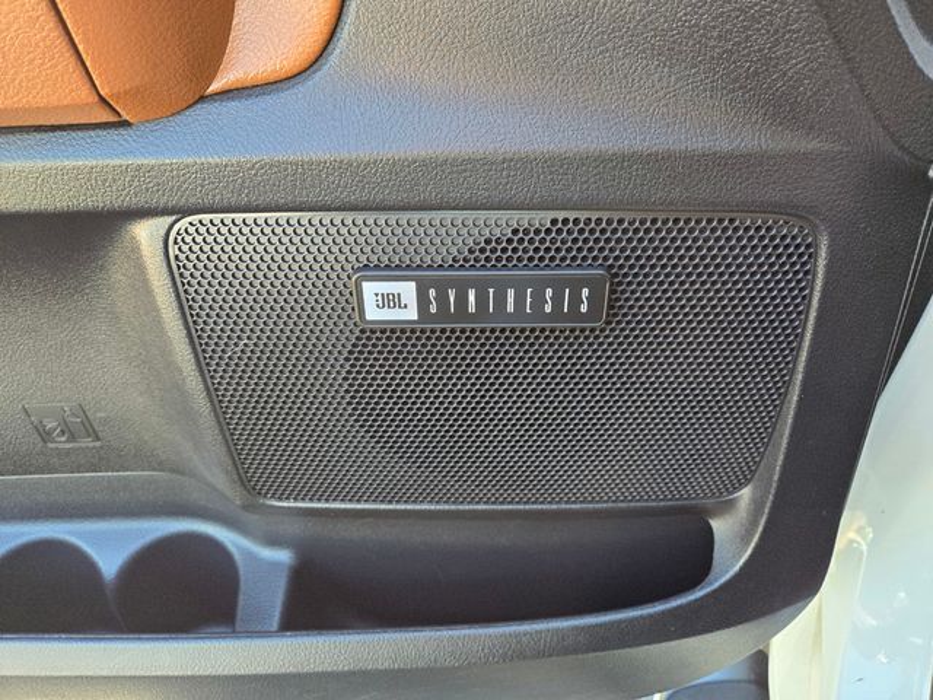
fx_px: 620
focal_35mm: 23
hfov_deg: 73.9
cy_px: 350
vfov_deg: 58.9
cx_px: 466
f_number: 1.8
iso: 160
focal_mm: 5.4
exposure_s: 1/120
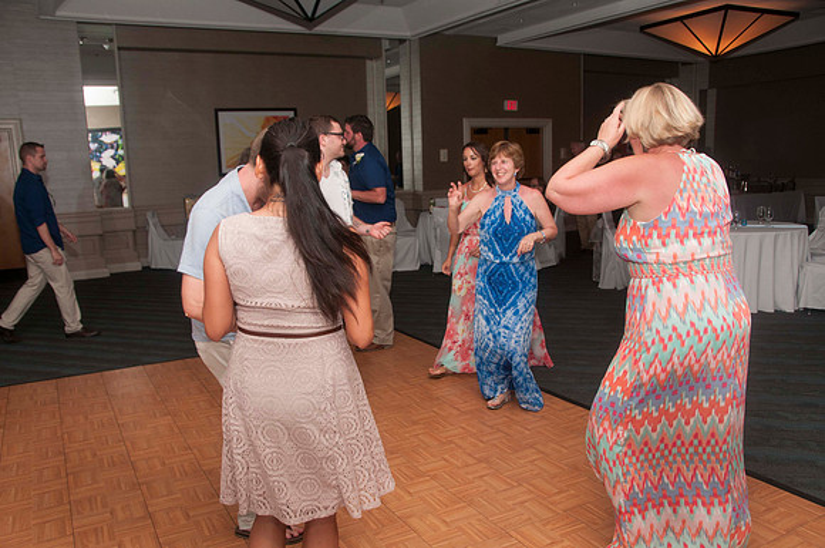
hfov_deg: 67.5
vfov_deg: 47.8
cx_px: 412
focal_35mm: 27
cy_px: 274
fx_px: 618
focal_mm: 18
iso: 400
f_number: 5.6
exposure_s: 1/60
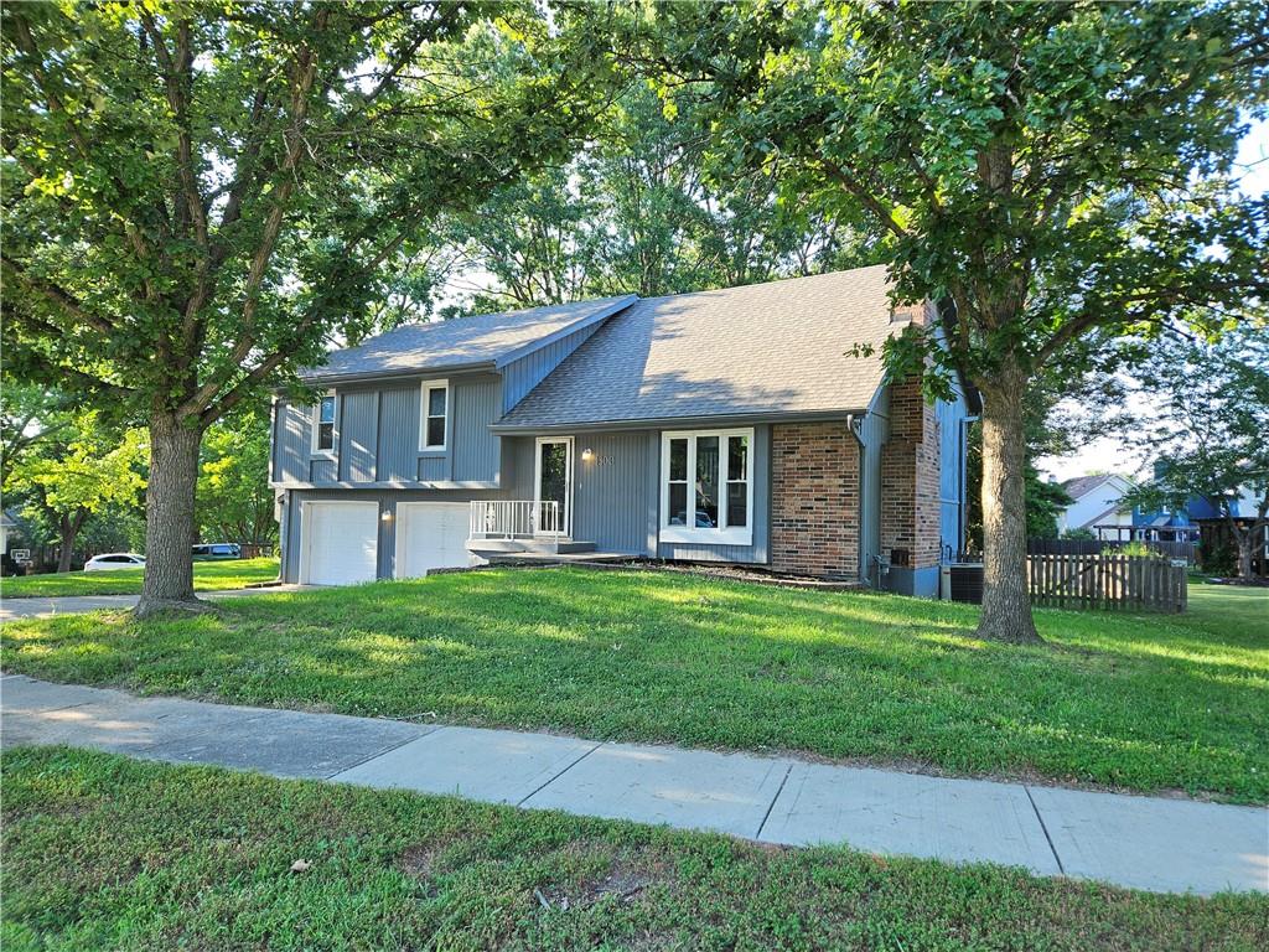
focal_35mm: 23
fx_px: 843
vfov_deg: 58.9
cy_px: 476
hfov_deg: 73.9
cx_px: 634
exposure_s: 1/180
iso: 32
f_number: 1.8
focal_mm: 5.4
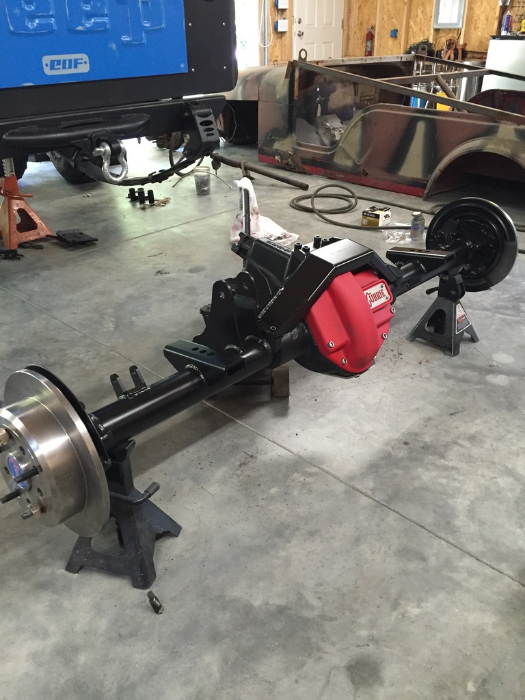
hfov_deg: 48.2
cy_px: 350
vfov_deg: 61.7
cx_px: 262
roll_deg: +1.9
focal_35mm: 29
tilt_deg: -28.9
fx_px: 586
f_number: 2.2
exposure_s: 1/30
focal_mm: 4.15
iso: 250
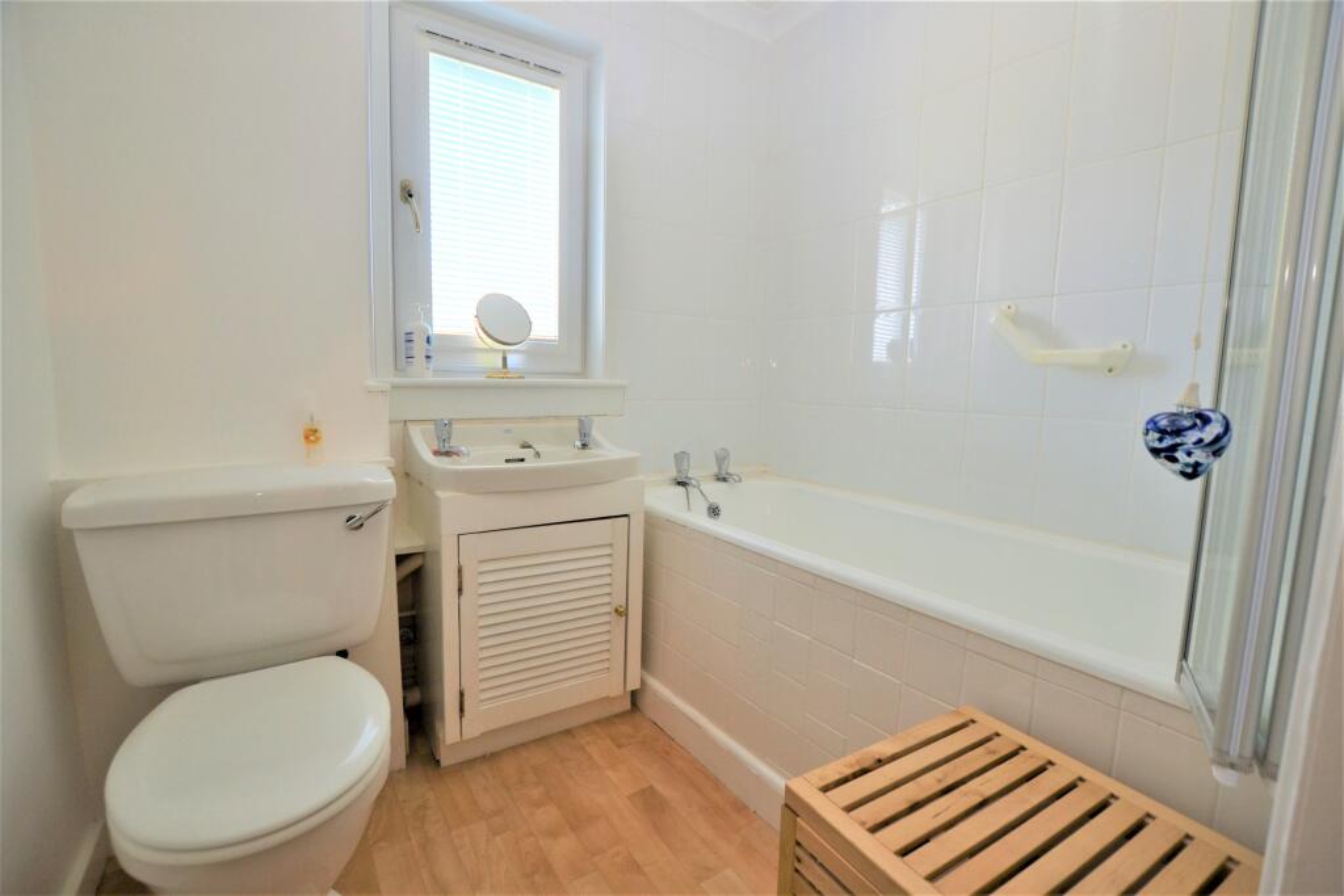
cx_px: 672
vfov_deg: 77.3
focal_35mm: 15
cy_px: 448
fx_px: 560
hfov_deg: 100.4
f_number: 4
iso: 200
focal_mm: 10
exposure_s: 1/60
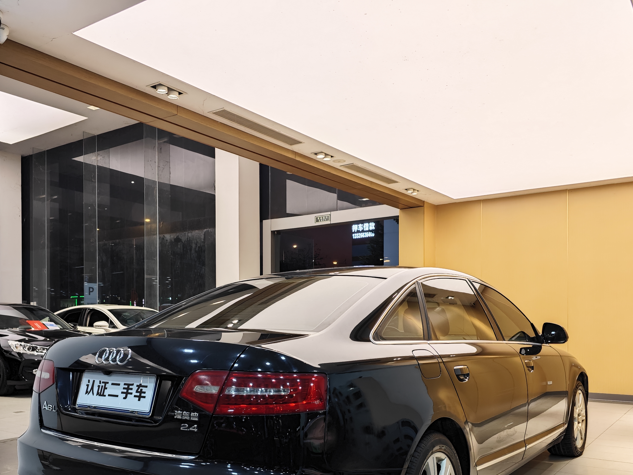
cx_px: 295
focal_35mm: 32
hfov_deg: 56.8
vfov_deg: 43.3
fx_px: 585
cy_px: 330
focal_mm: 8.7
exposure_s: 1/90
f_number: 1.9
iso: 500
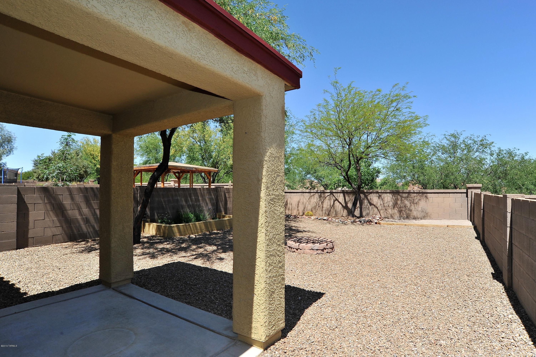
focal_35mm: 18
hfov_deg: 90.0
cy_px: 178
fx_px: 268
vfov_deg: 67.3
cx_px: 268
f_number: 11
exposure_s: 1/320
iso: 320
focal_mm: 18
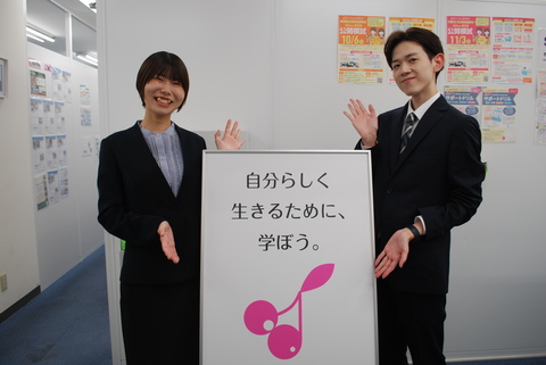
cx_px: 273
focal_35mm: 27
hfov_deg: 67.3
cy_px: 182
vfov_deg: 48.0
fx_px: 410
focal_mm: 18
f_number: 4
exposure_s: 1/60
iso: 200
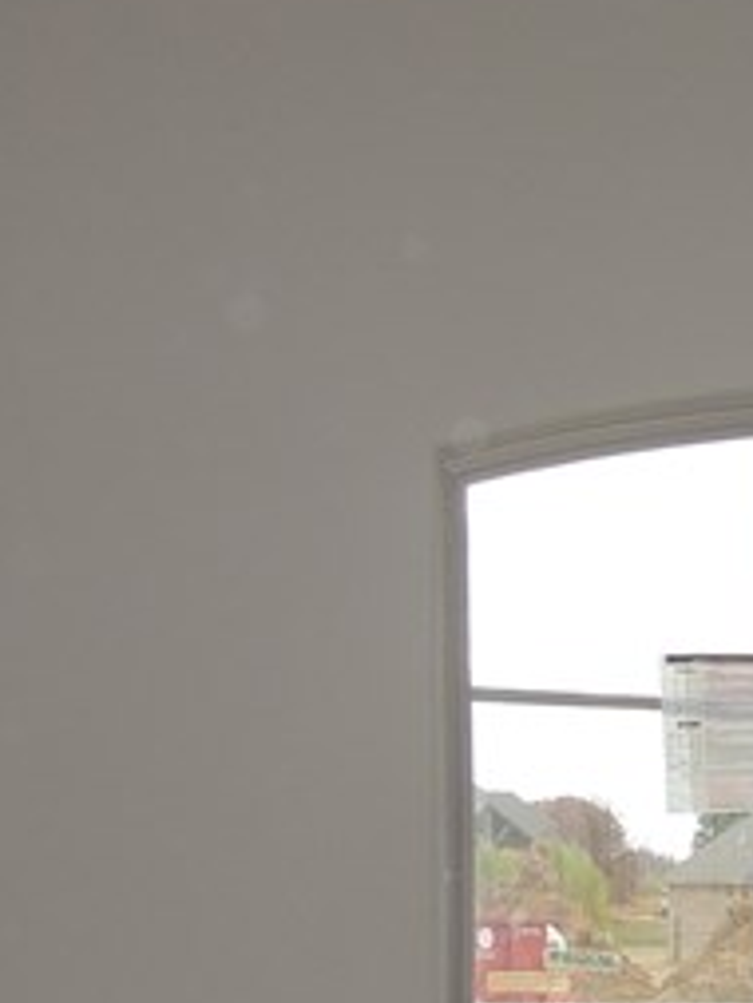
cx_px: 1423
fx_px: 2811
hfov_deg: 13.4
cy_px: 1082
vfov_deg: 19.4
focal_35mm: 97
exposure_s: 1/200
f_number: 3
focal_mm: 4.3
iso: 100
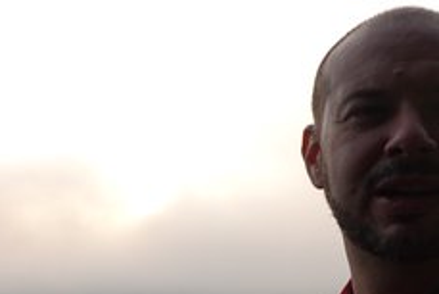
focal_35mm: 67
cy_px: 256
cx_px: 56
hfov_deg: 29.0
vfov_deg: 20.0
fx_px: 818
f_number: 4
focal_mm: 9
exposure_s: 1/200
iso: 100
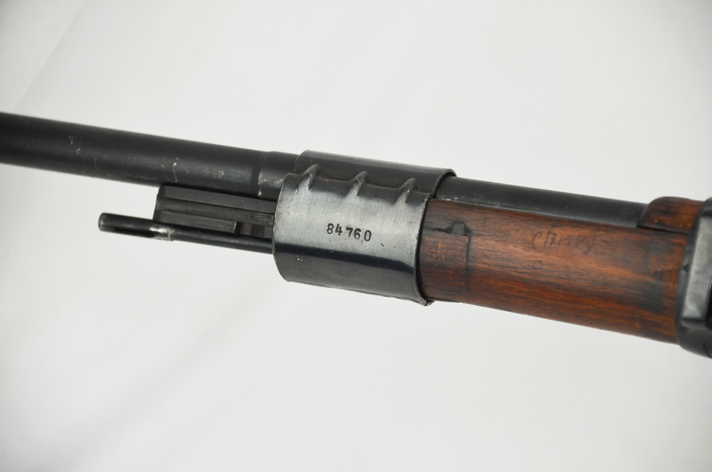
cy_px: 236
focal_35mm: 202
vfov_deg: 6.8
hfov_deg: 10.2
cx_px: 356
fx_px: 3997
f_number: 5.6
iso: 450
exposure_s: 1/250
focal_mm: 135
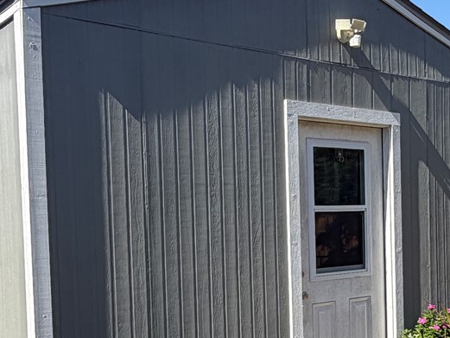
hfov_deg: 34.6
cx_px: 302
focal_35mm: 55
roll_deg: +1.5
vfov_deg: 26.2
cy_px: 255
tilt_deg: -2.9
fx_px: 715
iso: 25
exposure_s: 1/770
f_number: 2.2
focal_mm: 2.22
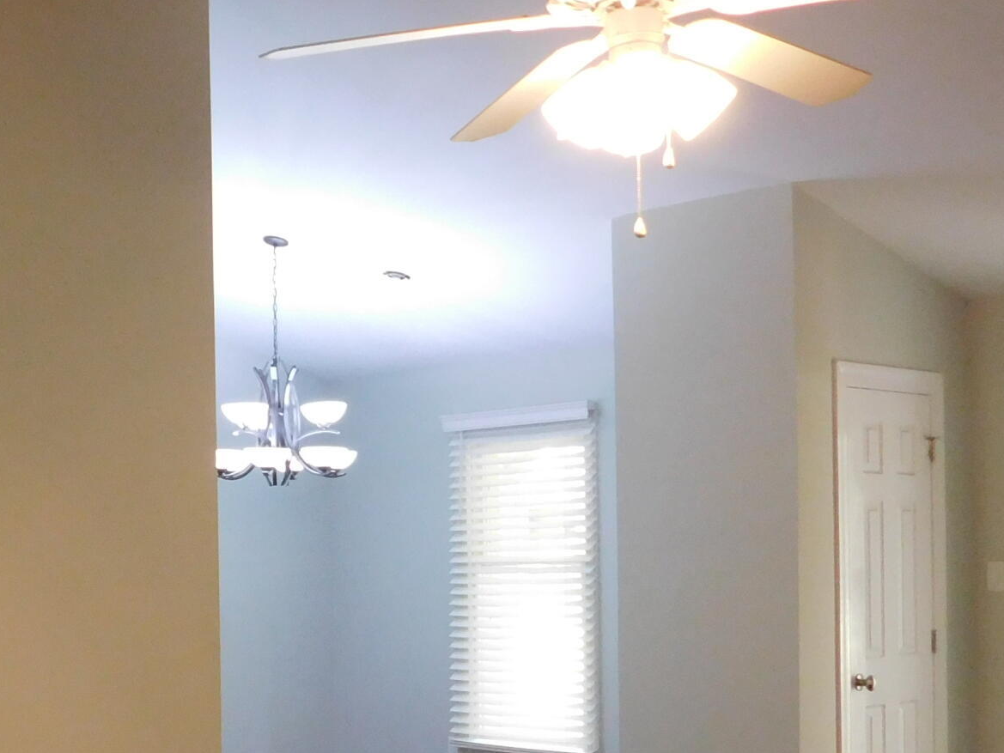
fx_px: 1711
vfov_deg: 24.6
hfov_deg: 32.2
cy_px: 560
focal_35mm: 59
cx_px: 265
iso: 400
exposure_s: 1/20
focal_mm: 4
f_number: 3
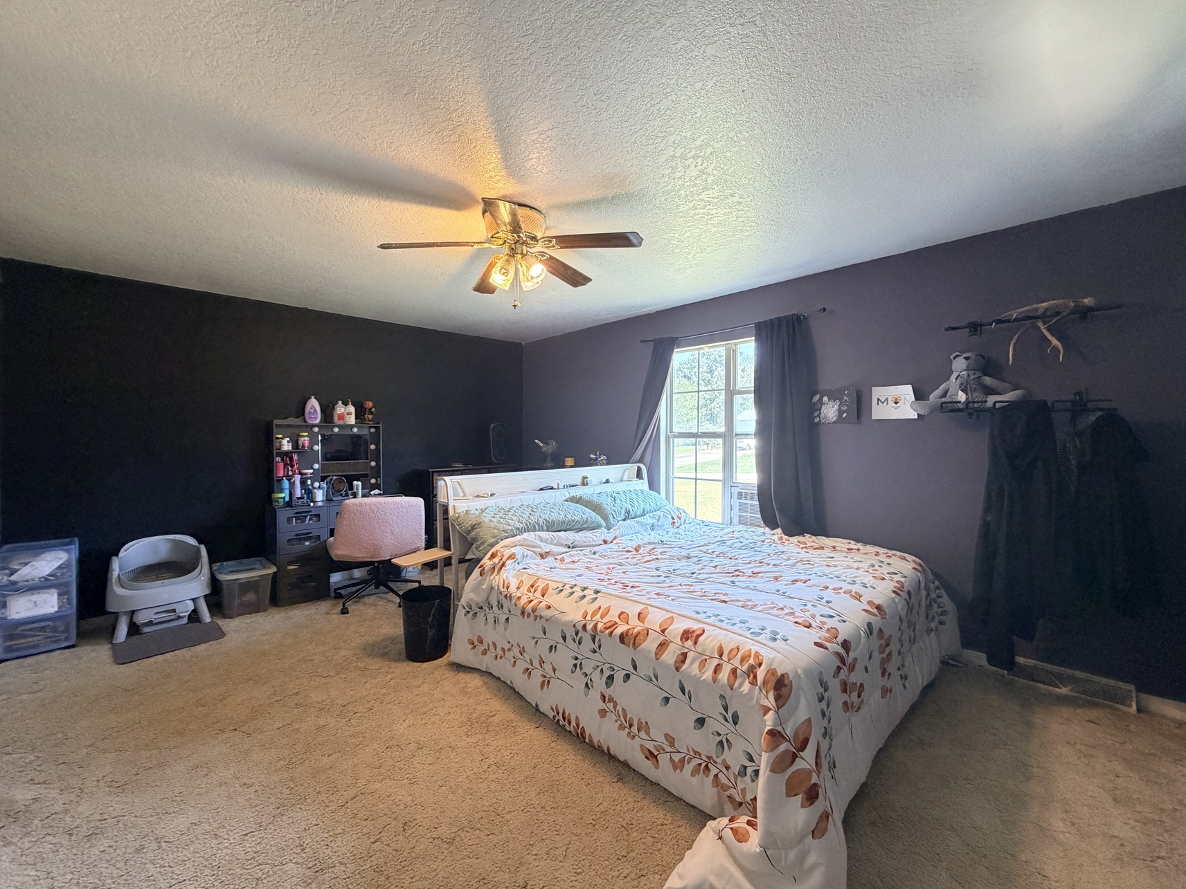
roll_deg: -0.4
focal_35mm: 14
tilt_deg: -0.8
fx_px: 480
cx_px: 593
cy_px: 444
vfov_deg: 85.7
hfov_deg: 102.1
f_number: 2.2
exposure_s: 1/60
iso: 250
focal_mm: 2.22
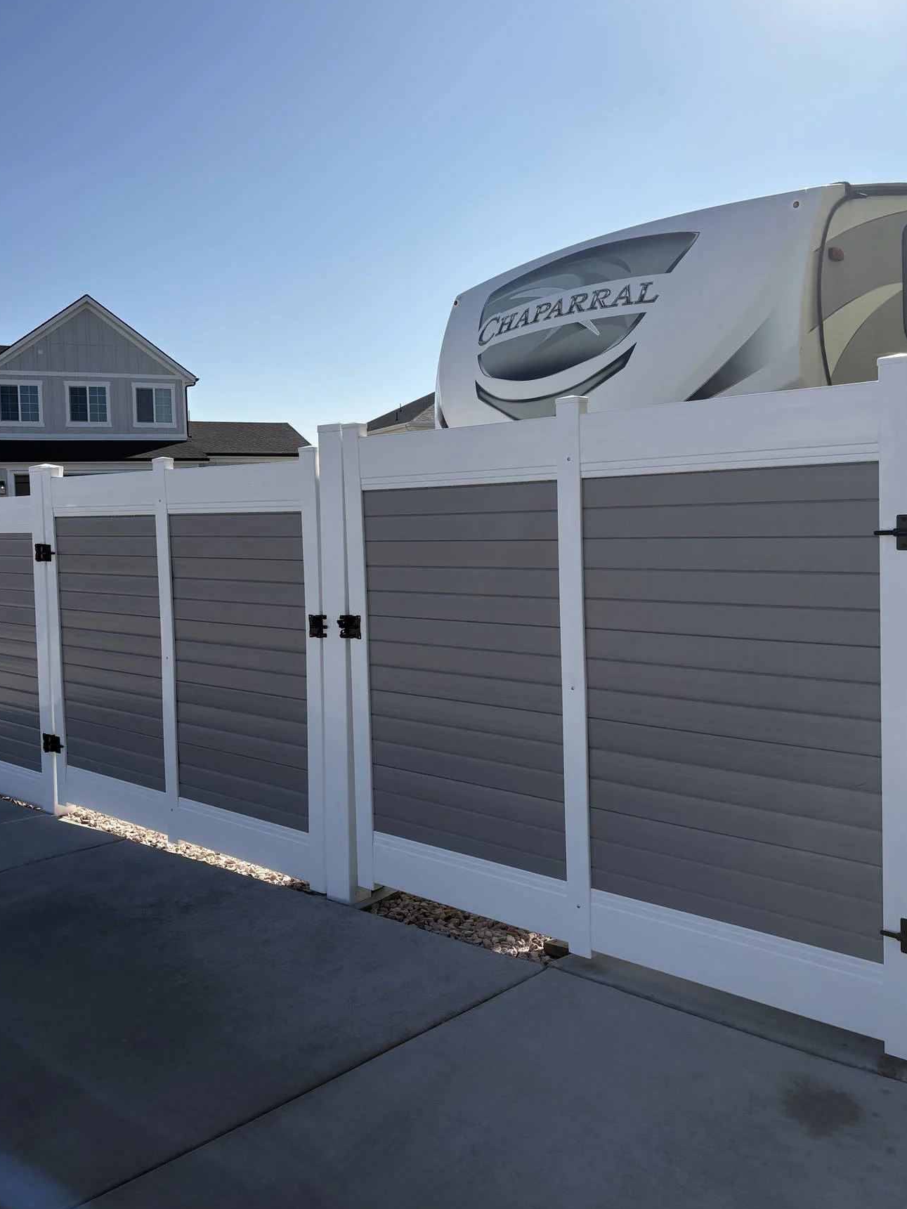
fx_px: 1013
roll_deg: +0.8
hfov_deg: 48.2
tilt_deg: -2.0
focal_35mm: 29
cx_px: 439
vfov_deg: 61.6
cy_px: 554
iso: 64
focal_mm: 5.96
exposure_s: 1/6993
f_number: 1.6
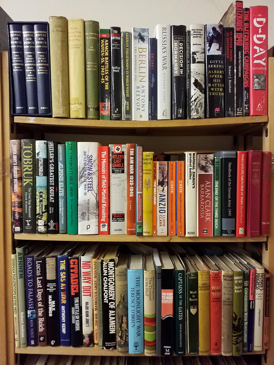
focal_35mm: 27
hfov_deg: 51.4
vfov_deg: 65.3
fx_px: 285
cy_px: 182
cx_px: 137
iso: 250
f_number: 1.9
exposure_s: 1/25
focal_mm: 3.6
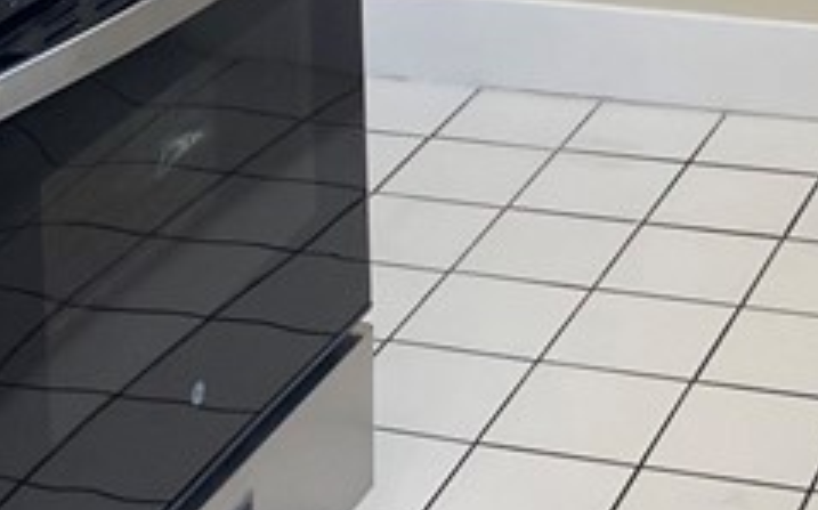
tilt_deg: -4.1
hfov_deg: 17.4
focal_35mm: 118
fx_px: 2629
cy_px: -674
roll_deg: +1.0
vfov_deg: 9.9
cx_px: 753
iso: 64
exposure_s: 1/60
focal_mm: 4.25
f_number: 1.8
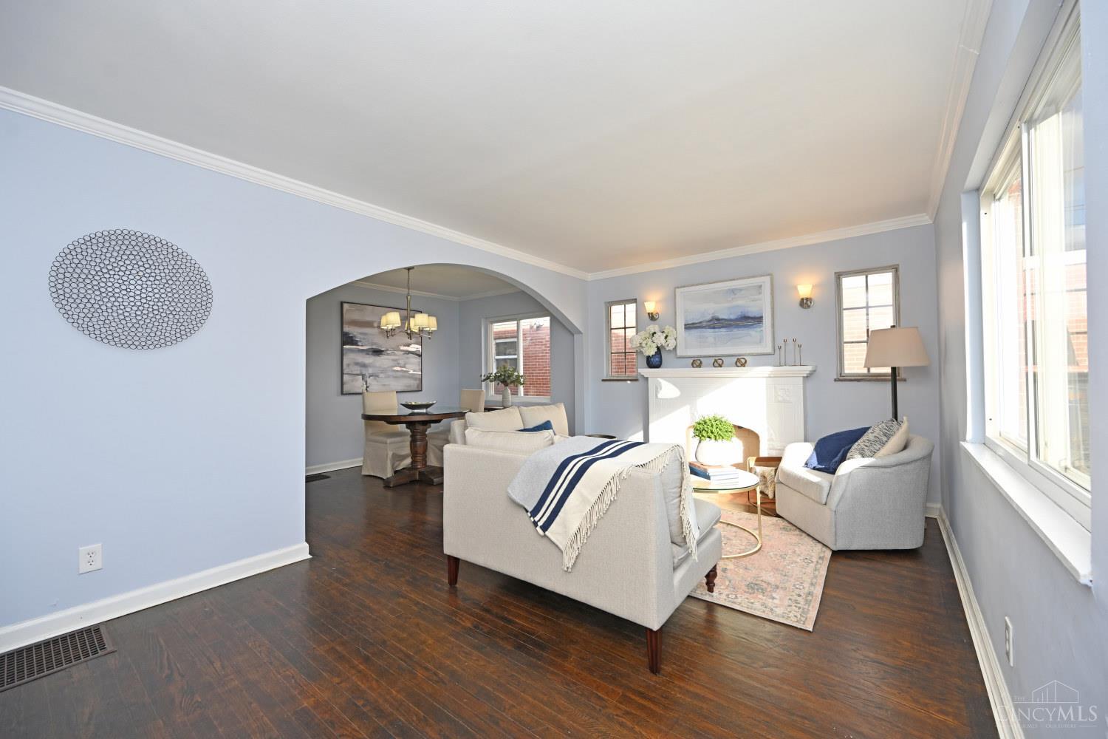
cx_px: 554
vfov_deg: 81.2
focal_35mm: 14
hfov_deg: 104.3
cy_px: 370
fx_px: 431
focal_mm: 14
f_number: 5.6
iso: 200
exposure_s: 1/125
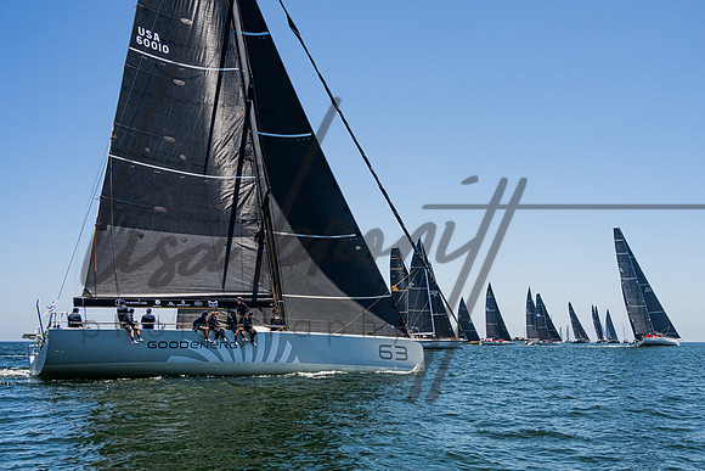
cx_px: 428
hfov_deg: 46.9
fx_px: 807
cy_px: 292
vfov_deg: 32.3
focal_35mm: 41
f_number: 8
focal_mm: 33
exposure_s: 1/2500
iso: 500
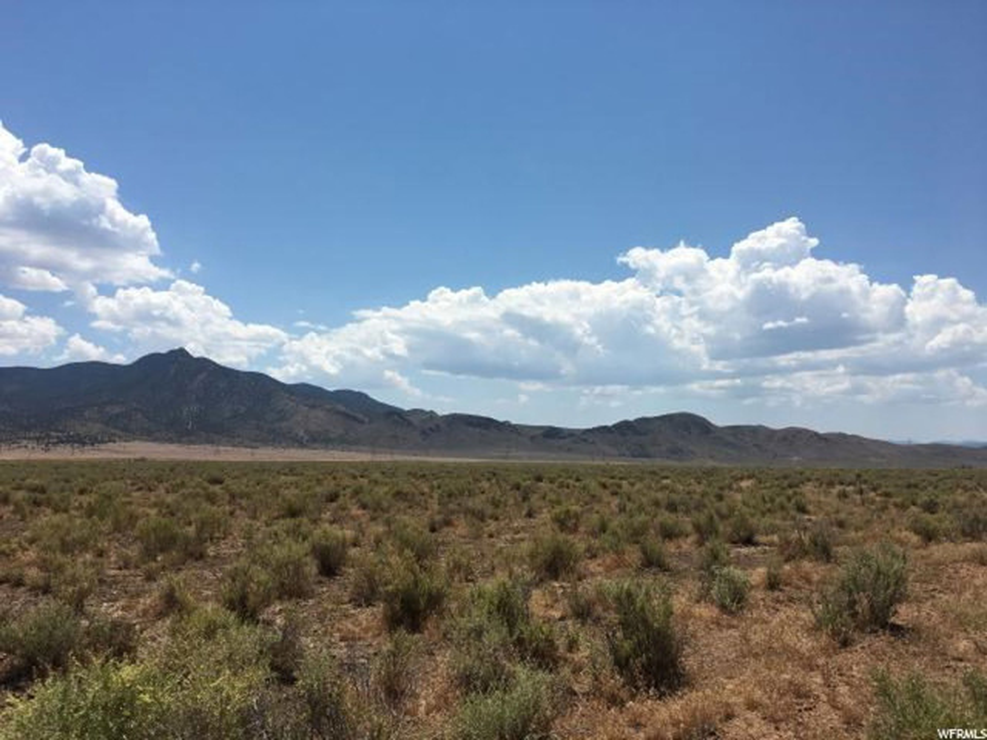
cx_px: 494
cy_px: 370
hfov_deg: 61.7
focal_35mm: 29
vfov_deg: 48.2
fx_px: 827
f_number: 2.2
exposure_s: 1/3205
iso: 25
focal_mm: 4.15
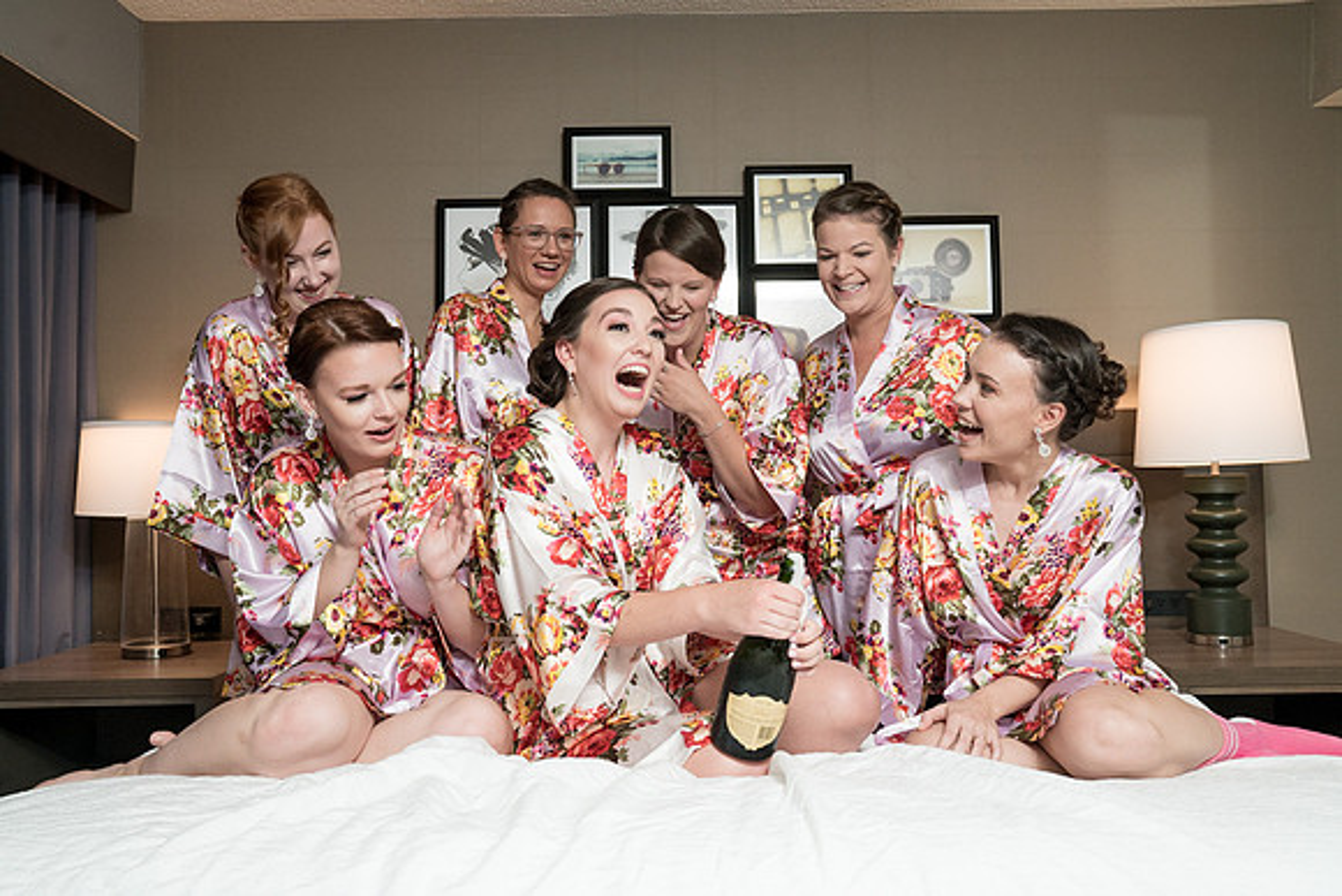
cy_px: 448
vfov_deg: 43.6
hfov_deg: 61.9
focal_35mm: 30
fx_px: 1119
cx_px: 671
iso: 2000
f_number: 6.3
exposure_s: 1/200
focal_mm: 30
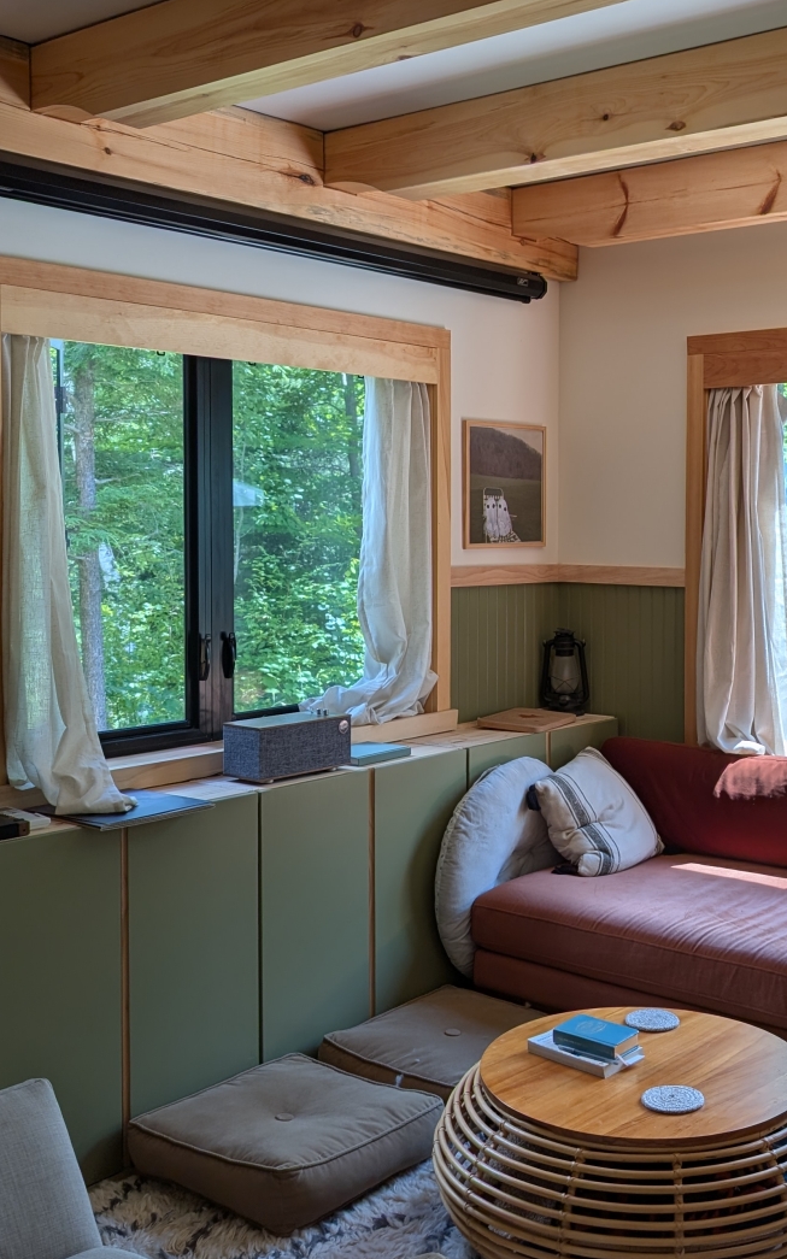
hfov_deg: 32.3
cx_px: 566
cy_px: 576
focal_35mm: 39
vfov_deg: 50.3
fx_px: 1339
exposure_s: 1/78.5
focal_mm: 6.9
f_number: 1.68
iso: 17
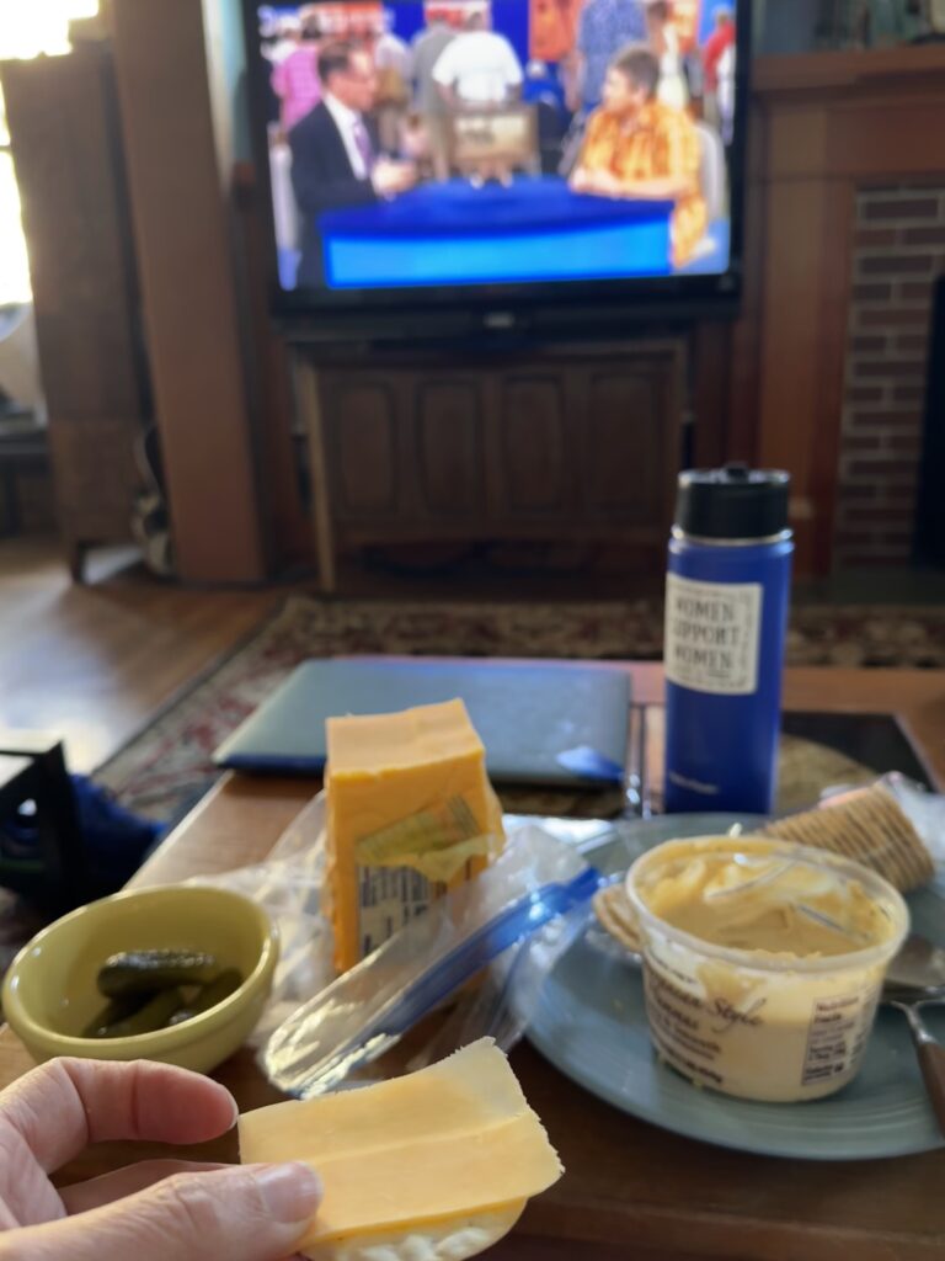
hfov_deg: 56.8
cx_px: 472
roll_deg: +2.9
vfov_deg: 71.6
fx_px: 874
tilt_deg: -17.6
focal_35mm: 24
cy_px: 630
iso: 500
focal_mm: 6.86
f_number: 1.78
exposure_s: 1/60
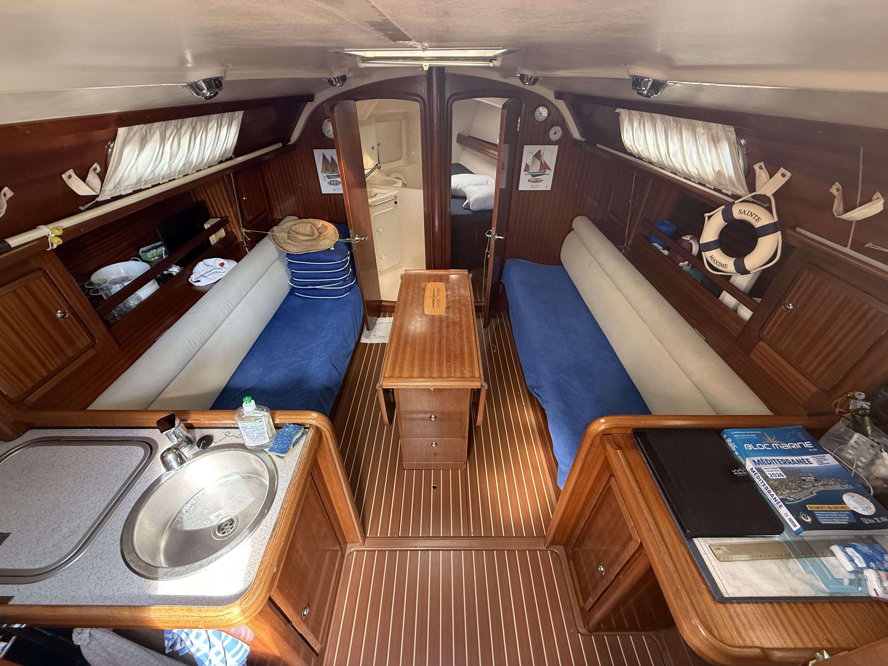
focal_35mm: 14
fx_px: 359
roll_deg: -0.1
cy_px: 333
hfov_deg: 102.1
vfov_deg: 85.7
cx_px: 444
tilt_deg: -36.6
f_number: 2.2
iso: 320
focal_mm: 2.22
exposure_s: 1/60
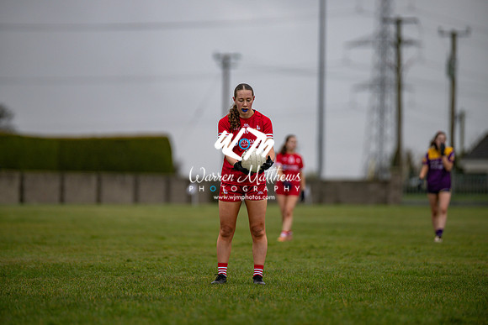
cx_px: 244
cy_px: 162
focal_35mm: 300
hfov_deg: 6.9
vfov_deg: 4.6
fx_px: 4067
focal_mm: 300
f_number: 2.8
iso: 280
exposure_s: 1/1000
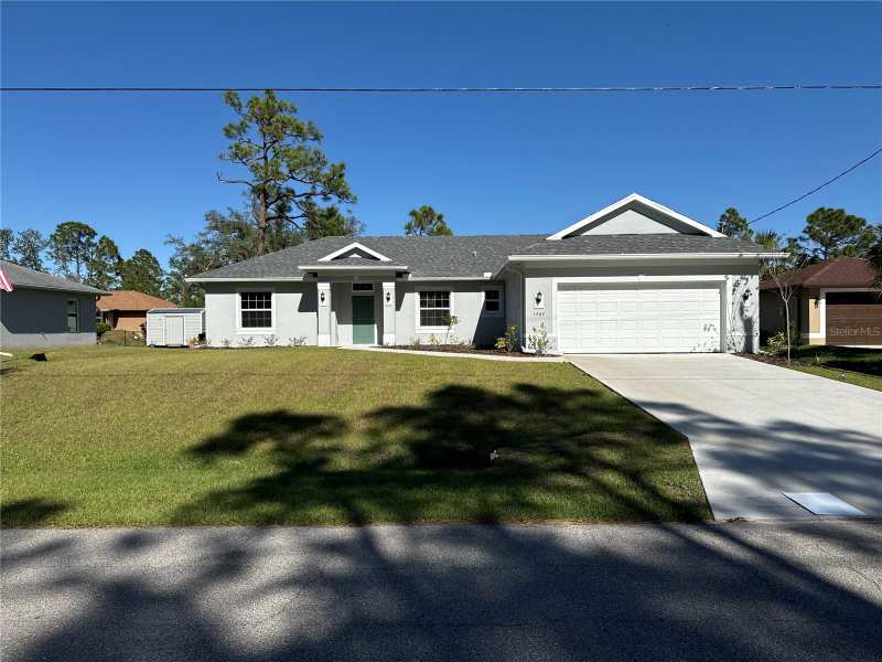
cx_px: 441
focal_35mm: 24
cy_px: 331
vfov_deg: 56.8
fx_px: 612
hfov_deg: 71.6
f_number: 1.78
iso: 80
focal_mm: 6.76
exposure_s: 1/7092
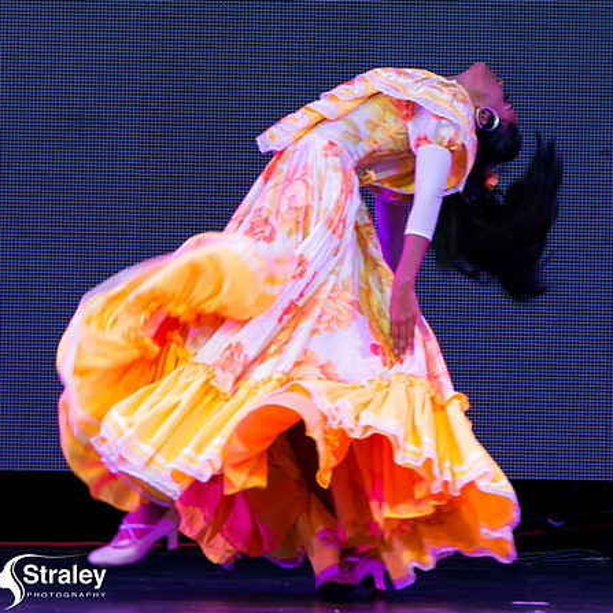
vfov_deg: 6.0
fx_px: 5810
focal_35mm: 290
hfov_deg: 6.0
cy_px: 90
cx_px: 475
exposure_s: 1/160
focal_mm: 110
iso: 3200
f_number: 5
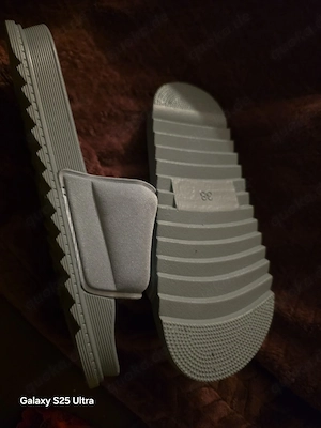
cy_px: 214
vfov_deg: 73.9
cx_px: 160
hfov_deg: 58.9
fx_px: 284
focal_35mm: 23
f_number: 1.7
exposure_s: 1/25.1
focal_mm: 6.3
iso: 1600
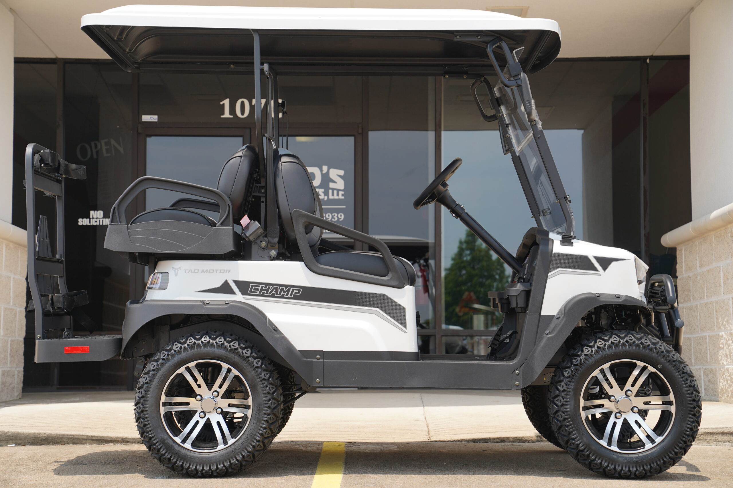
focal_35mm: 70
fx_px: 1425
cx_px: 366
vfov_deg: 19.5
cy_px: 244
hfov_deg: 28.8
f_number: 5
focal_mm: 70
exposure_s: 1/160
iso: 100
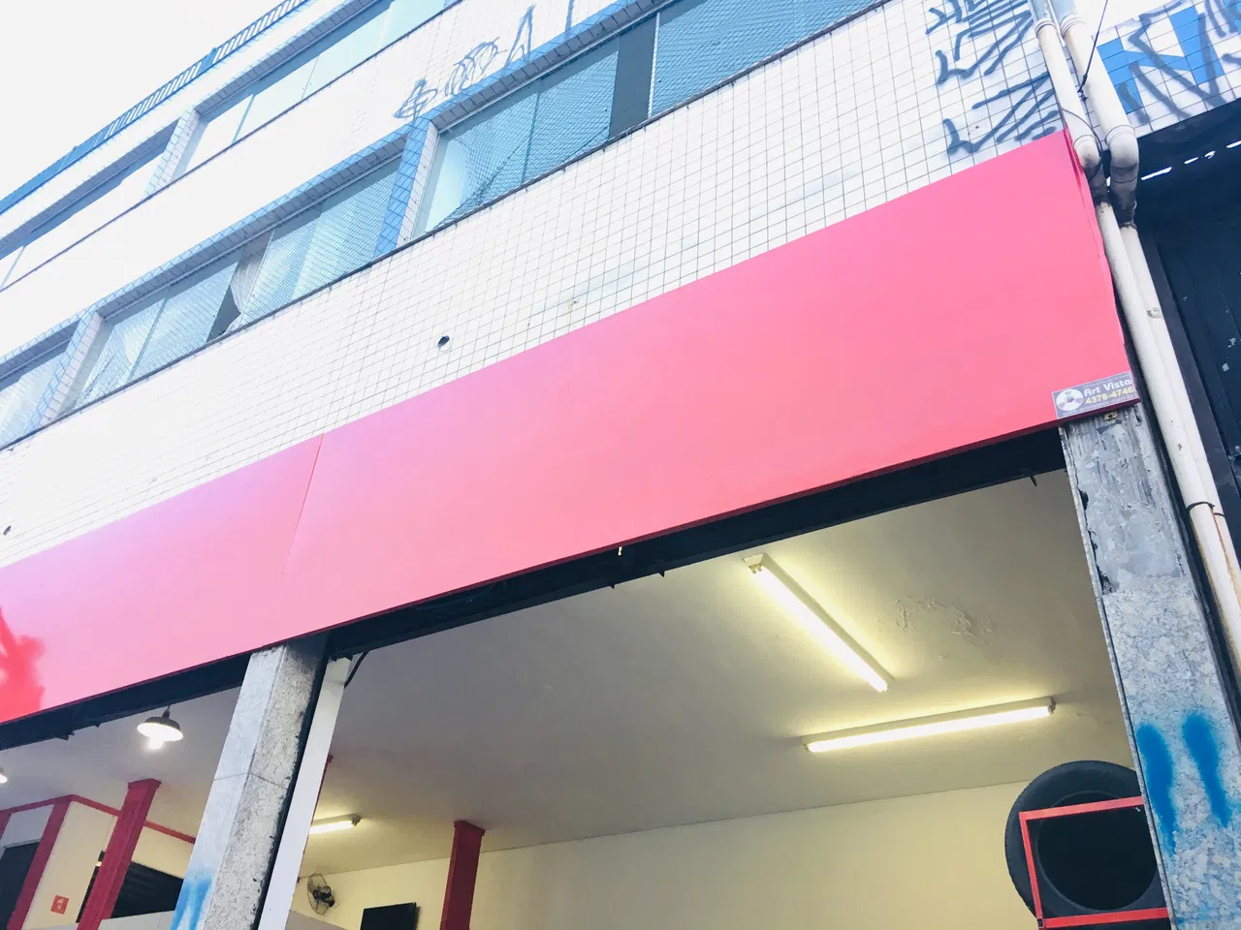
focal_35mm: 29
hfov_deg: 61.7
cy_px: 465
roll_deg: -5.0
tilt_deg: +36.2
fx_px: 1040
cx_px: 620
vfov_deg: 48.2
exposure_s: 1/30
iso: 25
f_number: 2.2
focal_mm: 4.15
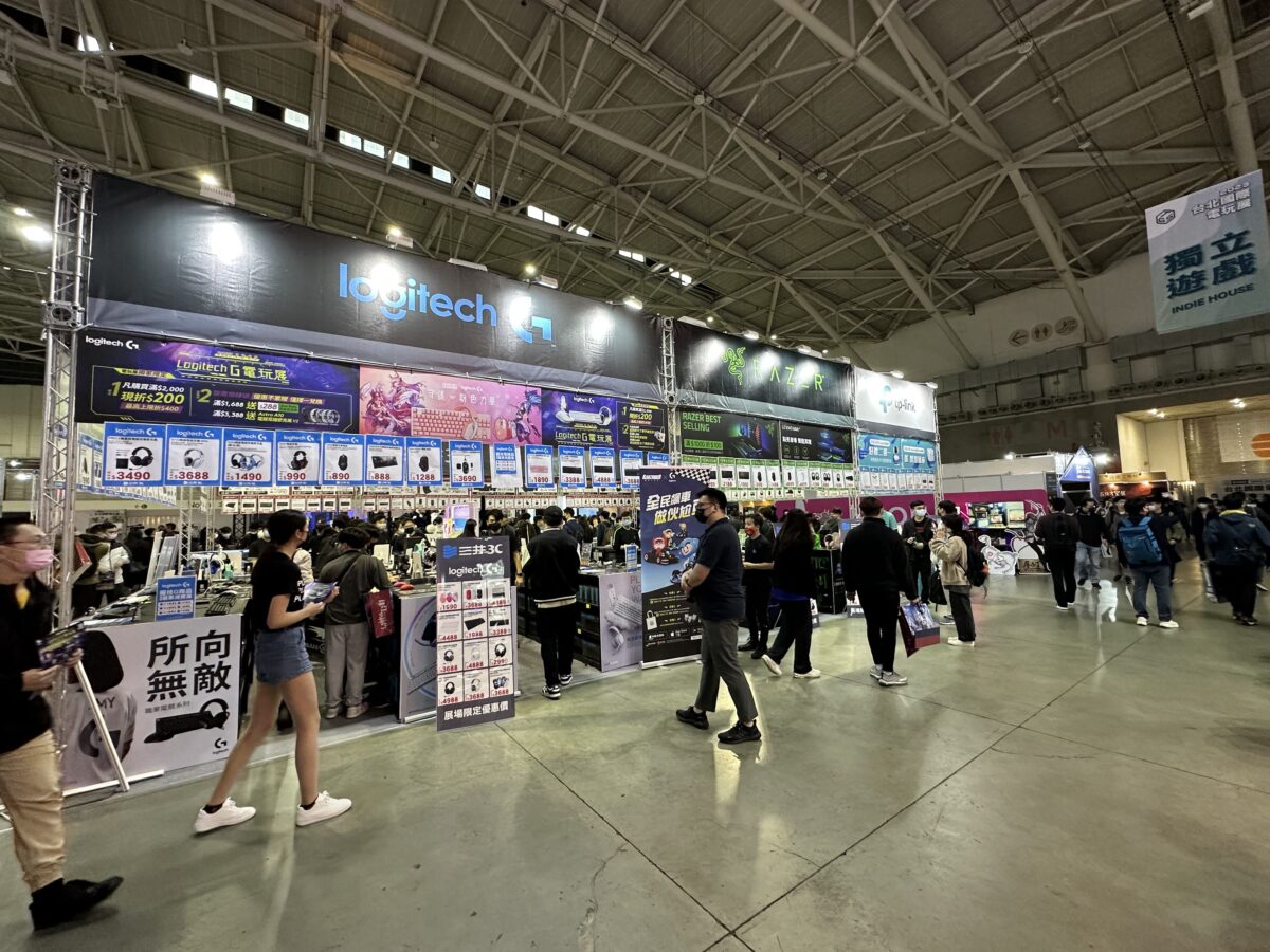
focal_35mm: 14
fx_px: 514
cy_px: 476
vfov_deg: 85.7
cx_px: 635
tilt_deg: +3.7
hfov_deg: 102.1
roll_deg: +2.1
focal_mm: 2.22
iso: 250
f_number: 2.2
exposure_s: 1/120
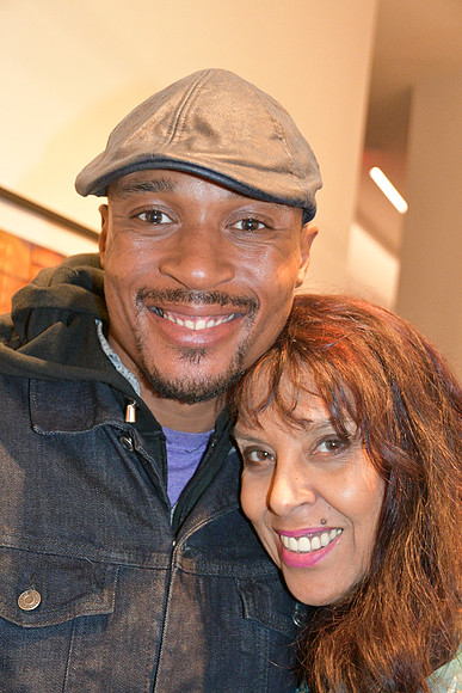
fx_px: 923
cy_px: 346
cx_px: 231
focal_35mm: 48
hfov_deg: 28.1
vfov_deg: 41.1
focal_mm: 32
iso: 5600
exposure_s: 1/60
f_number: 4
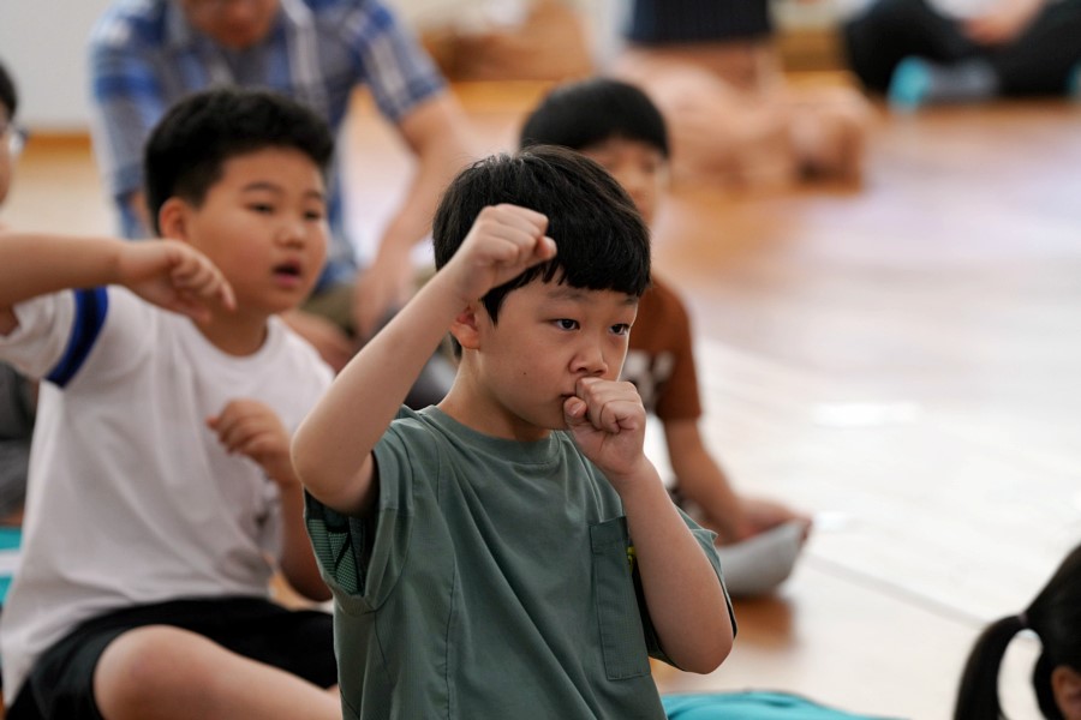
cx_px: 540
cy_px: 360
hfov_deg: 10.3
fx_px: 6005
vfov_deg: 6.9
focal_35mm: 200
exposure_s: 1/250
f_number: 4
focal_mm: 200
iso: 1250
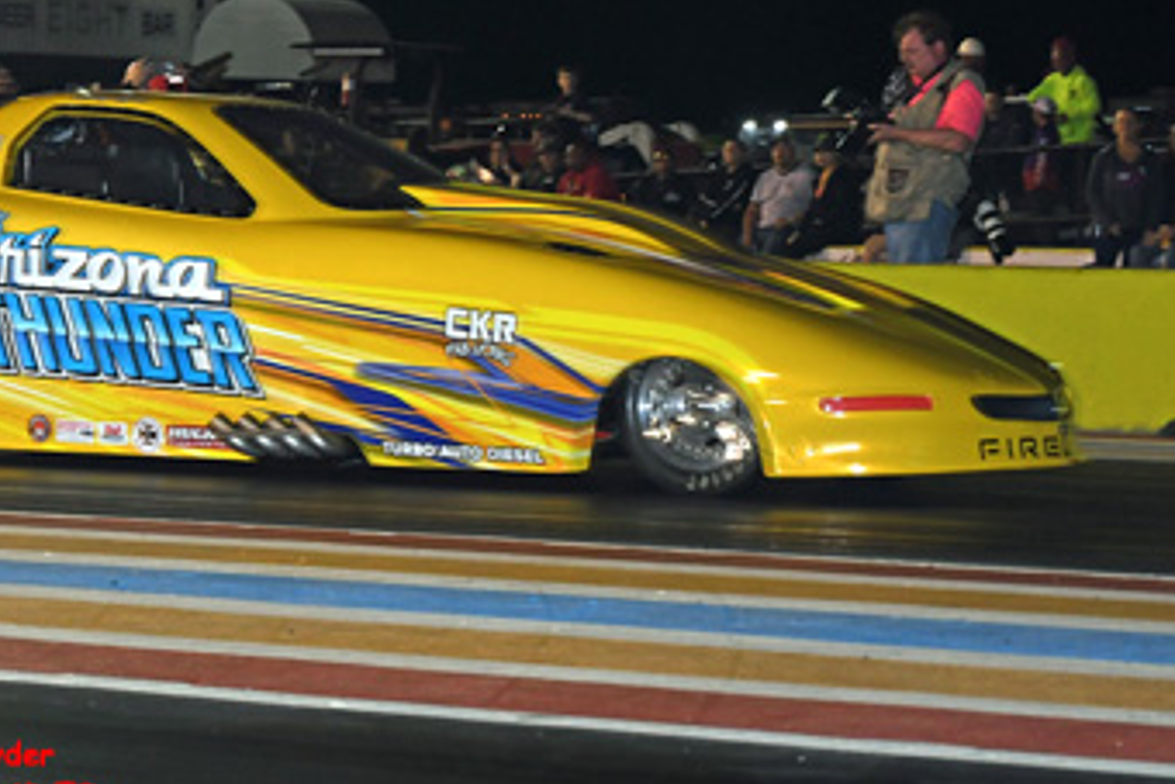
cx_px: 328
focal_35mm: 97
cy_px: 325
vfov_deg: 14.1
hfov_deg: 20.9
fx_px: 3167
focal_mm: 44
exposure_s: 1/160
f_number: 3.5
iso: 640
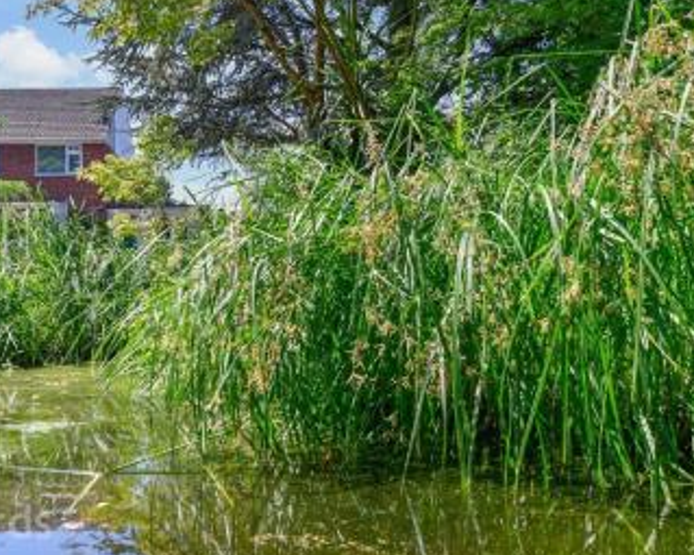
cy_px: 286
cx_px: 212
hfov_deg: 43.0
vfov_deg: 35.7
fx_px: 862
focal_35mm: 42
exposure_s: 1/200
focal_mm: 20
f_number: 8
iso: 160
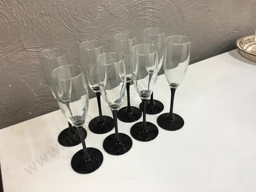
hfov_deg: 61.7
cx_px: 128
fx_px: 214
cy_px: 96
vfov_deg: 48.2
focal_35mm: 29
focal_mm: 4.15
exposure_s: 1/17
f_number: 2.2
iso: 40
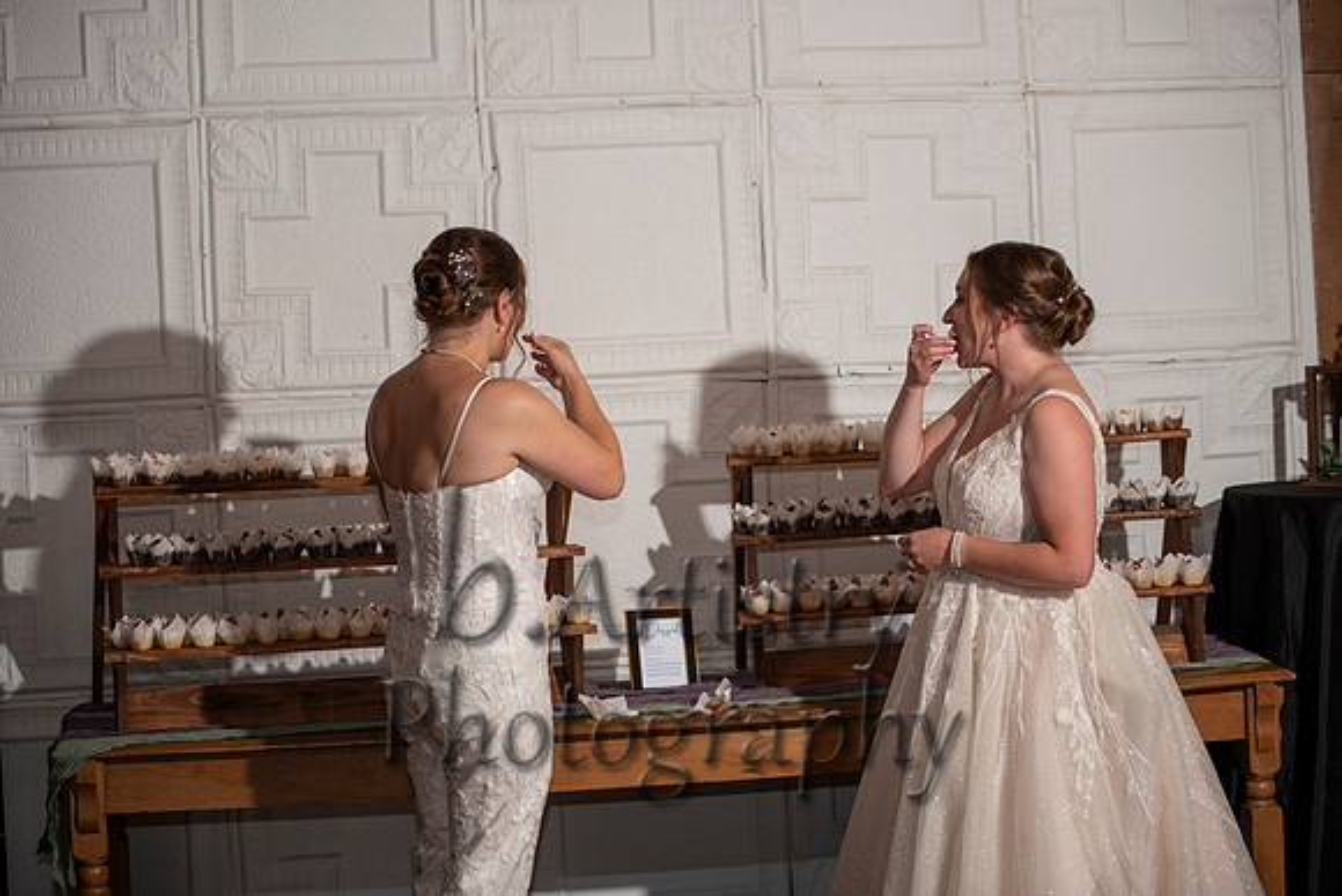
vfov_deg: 18.2
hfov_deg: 27.0
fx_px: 2796
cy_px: 448
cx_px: 671
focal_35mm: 75
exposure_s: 1/200
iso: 160
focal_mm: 75
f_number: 2.8
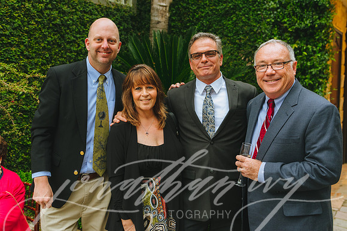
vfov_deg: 37.9
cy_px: 116
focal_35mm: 35
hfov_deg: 54.4
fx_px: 337
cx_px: 174
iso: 1600
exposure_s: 1/250
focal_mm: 35
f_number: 3.5
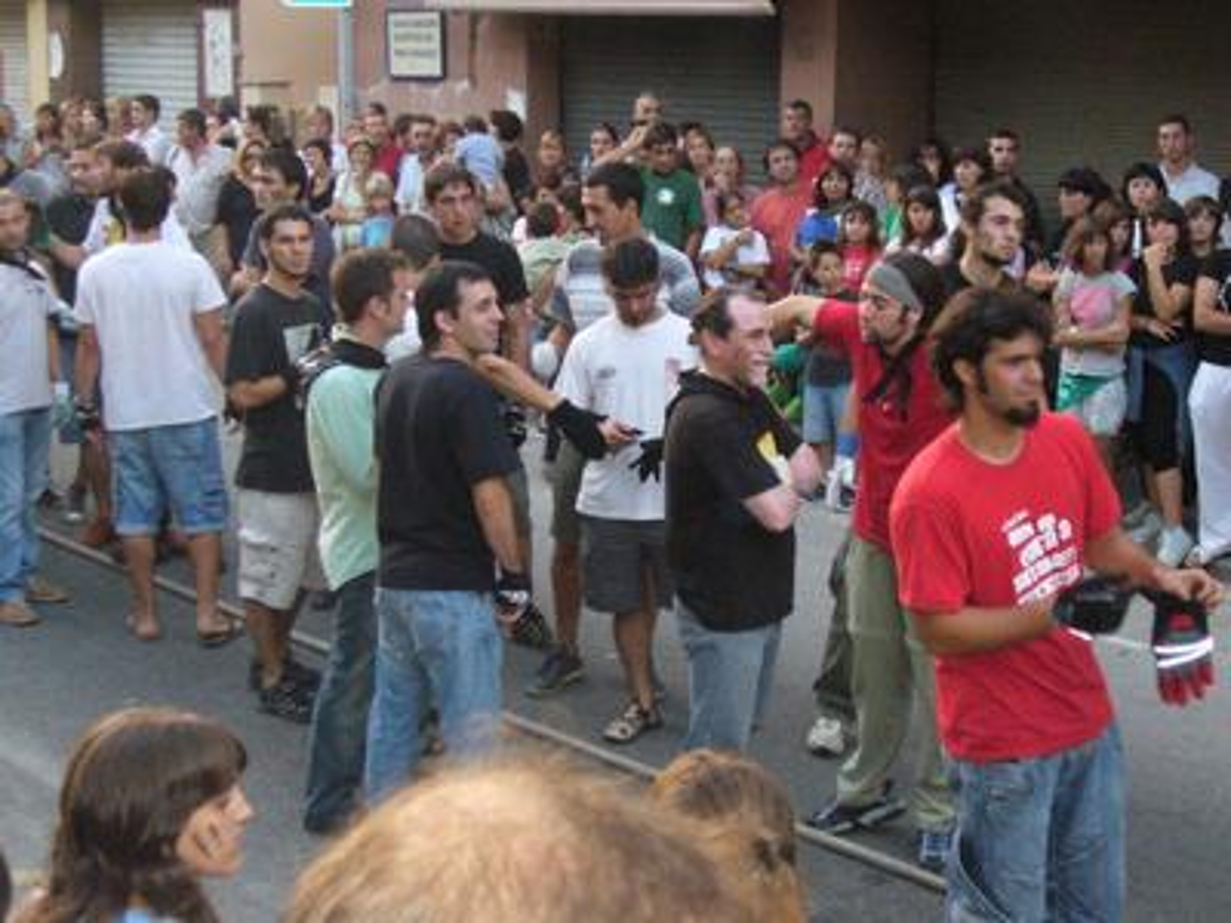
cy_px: 462
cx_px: 616
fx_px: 2240
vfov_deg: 23.3
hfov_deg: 30.7
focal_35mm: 63
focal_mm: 10.4
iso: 400
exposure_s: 1/60
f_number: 3.8
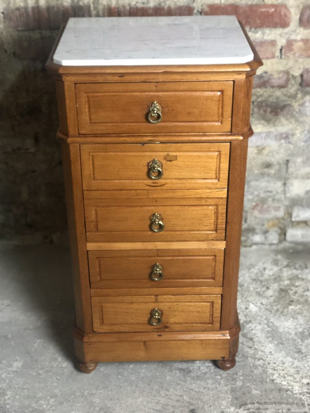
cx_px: 157
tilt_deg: -30.3
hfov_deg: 27.5
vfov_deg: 36.2
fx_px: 633
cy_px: 205
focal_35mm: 53
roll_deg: +1.1
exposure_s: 1/9
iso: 160
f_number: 2.4
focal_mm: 6
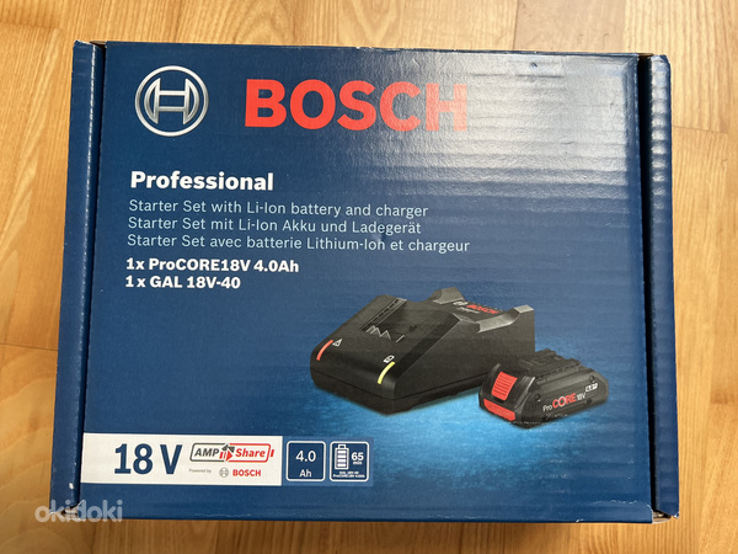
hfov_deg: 67.3
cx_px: 369
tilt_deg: -85.0
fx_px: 554
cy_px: 277
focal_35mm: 26
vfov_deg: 53.1
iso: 125
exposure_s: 1/121
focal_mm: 5.7
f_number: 1.5
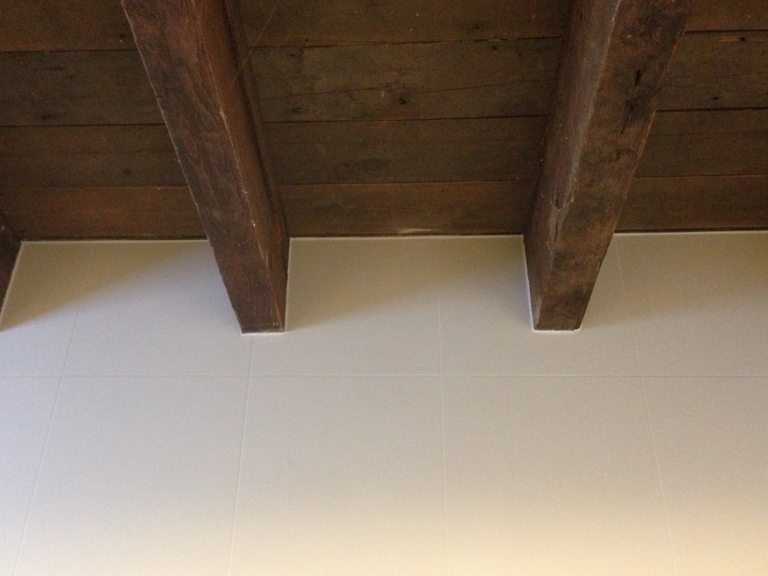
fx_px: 865
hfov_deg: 47.8
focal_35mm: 39
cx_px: 345
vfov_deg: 36.8
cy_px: 305
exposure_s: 1/15
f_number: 2.4
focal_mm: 4.12
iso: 400
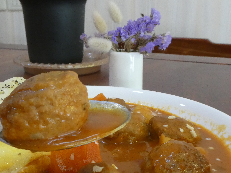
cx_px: 88
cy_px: 83
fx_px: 334
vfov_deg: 29.1
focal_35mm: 50
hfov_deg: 38.0
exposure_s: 1/30
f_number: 4.1
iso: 400
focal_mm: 4.7
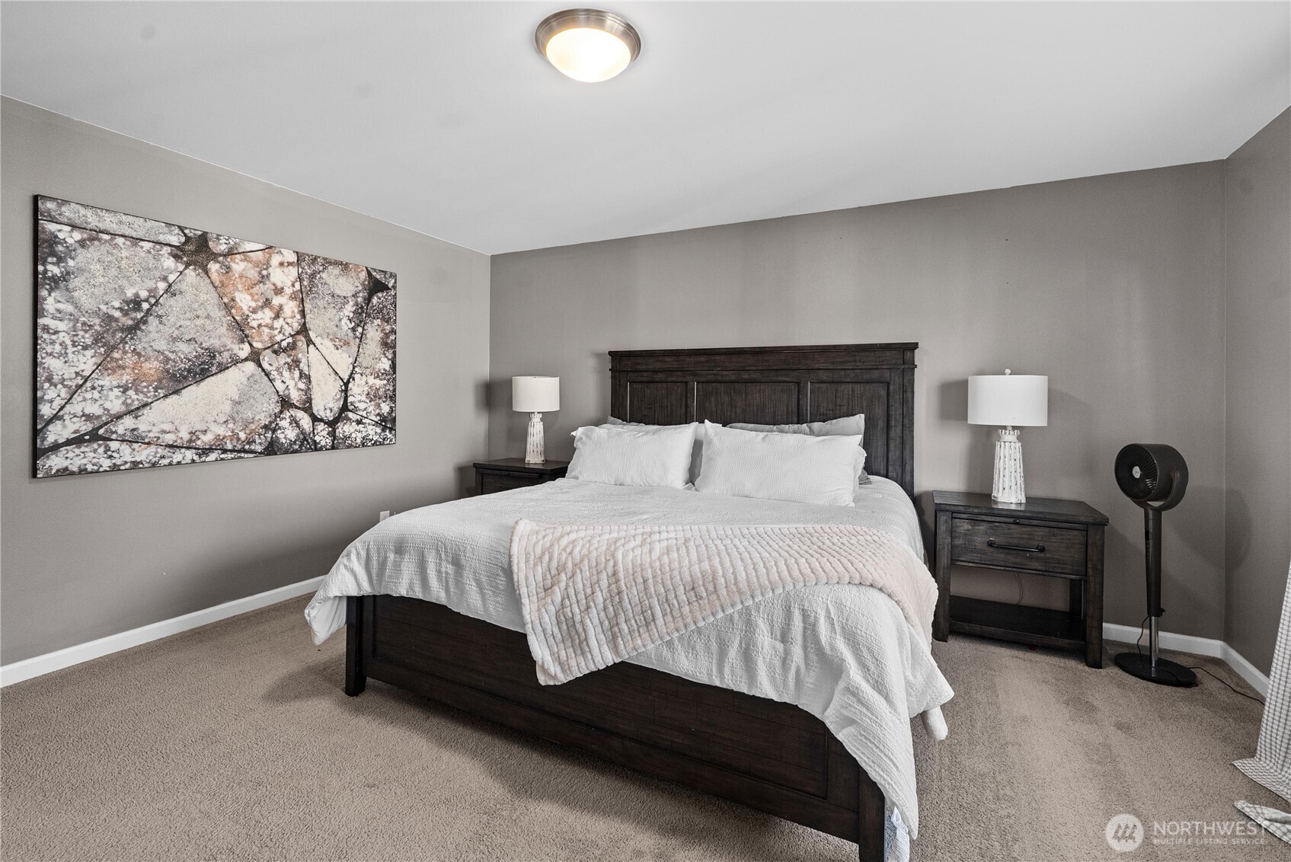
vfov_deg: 81.3
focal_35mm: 14
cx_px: 646
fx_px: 502
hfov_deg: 104.2
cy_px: 431
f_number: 7.1
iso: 1000
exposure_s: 1/10
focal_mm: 14
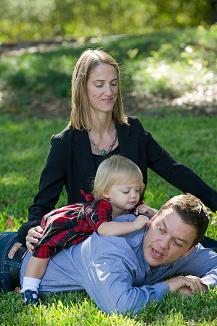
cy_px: 163
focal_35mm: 130
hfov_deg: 10.5
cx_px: 108
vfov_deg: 15.8
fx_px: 1178
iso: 250
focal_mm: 130
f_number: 4
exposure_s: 1/125
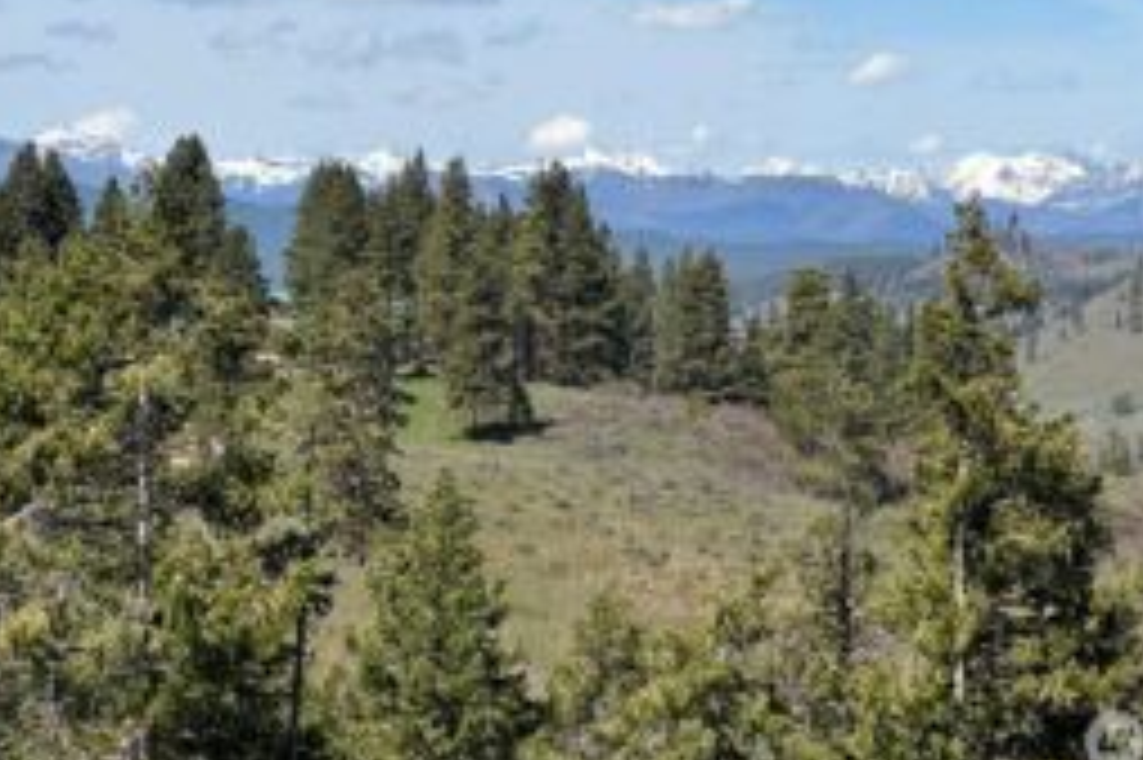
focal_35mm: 126
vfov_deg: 10.8
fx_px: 3998
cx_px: 477
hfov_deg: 16.3
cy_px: 112
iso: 32
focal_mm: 9
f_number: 2.8
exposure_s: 1/1167
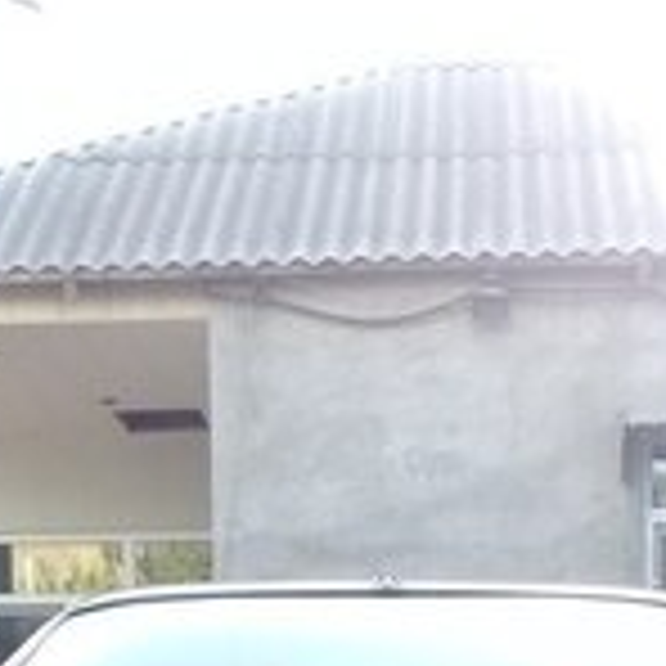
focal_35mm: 92
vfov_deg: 17.1
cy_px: 986
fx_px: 2003
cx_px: 338
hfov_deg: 18.9
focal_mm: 3.3
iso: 50
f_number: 2.2
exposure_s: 1/122
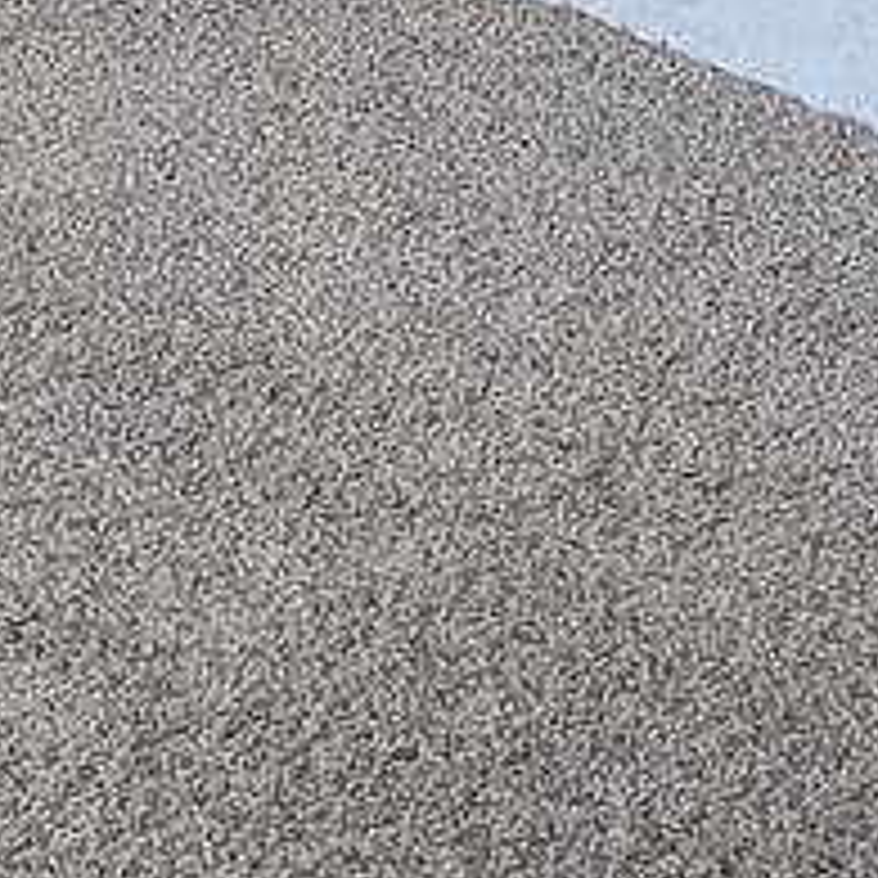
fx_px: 4792
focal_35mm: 167
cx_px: -959
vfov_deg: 9.4
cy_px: -1202
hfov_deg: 9.7
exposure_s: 1/120
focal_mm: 6.81
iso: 308
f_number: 1.85
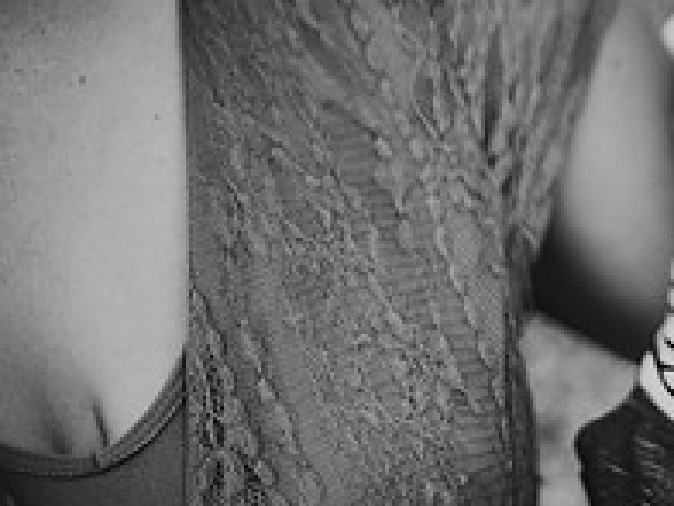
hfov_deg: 13.2
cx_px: 987
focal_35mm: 142
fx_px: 2765
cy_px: -119
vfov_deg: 10.3
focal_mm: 50
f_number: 1.8
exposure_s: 1/1600
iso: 200
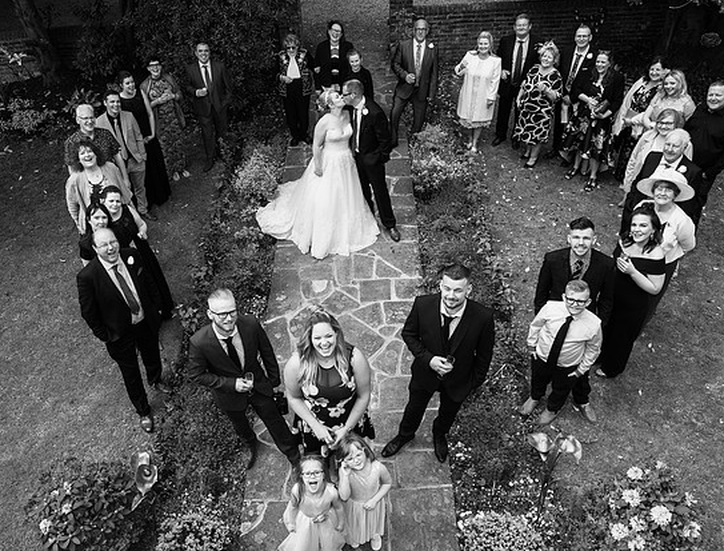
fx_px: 589
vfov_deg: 50.1
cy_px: 269
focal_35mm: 28
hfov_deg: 63.0
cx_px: 318
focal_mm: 24
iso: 100
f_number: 5.6
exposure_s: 1/100
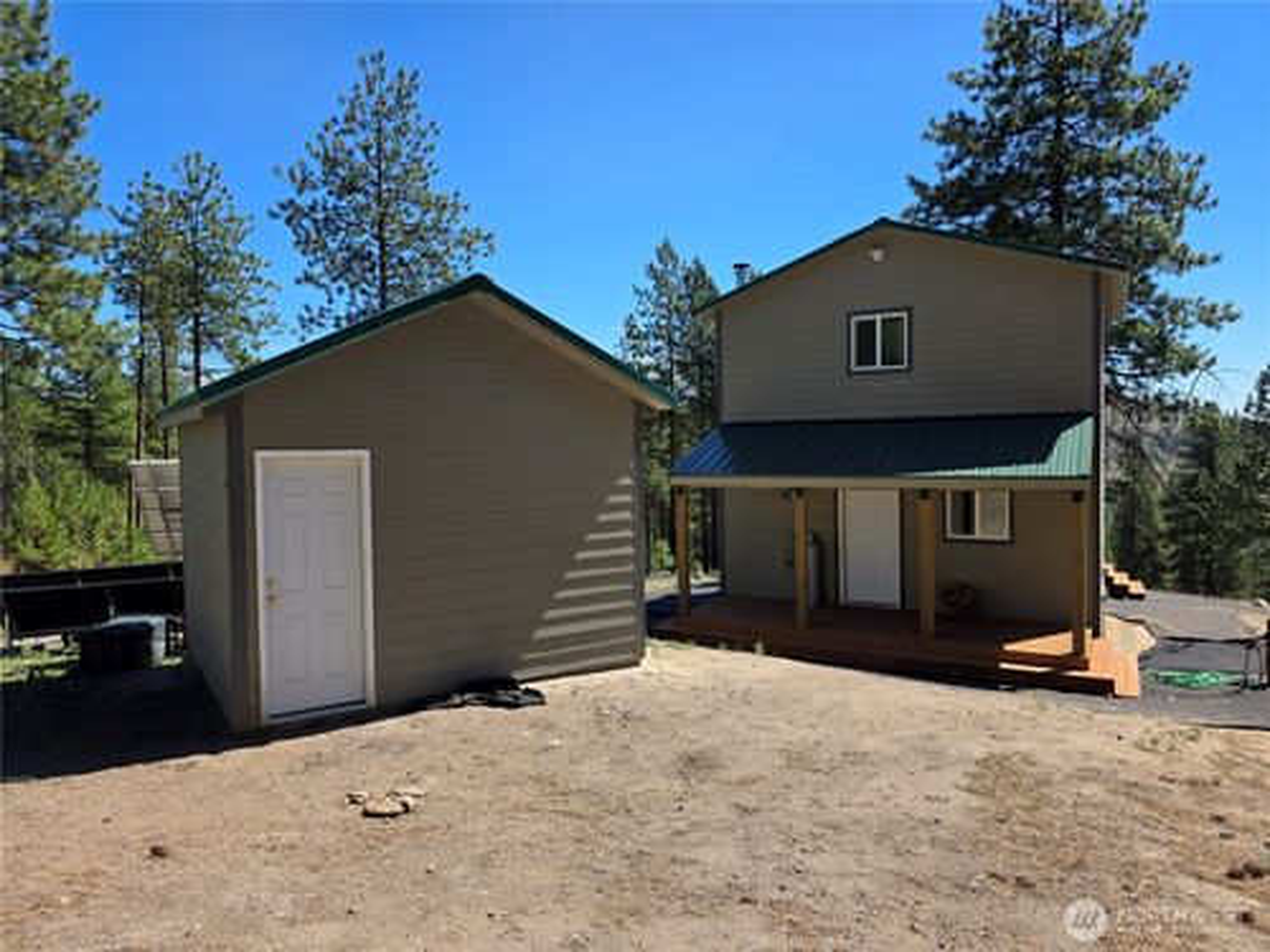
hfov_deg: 73.9
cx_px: 635
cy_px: 476
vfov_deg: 58.9
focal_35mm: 23
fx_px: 844
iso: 80
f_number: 1.7
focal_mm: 6.3
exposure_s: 1/3677
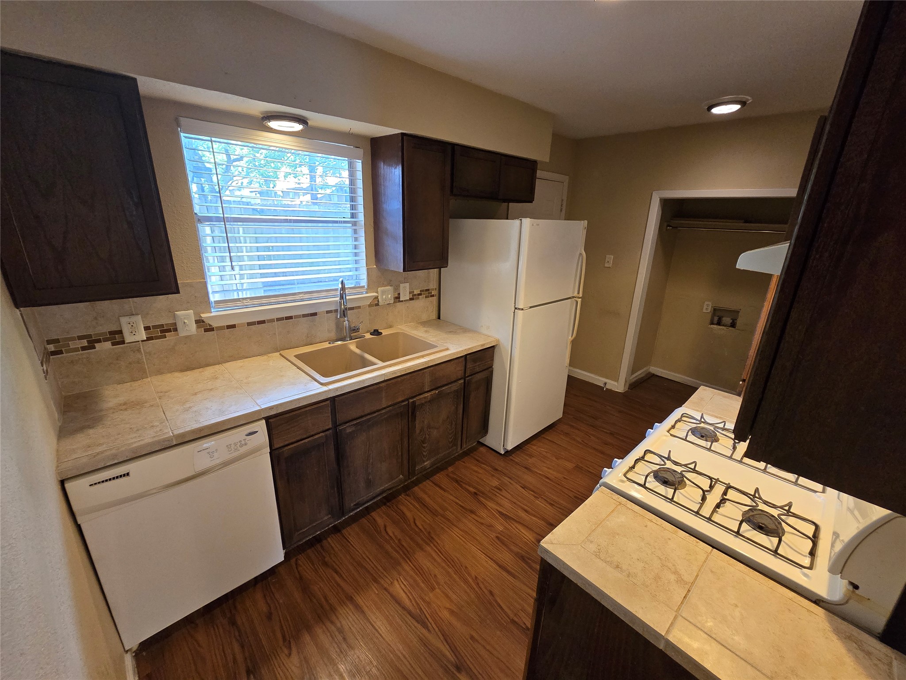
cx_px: 453
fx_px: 340
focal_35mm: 13
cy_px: 340
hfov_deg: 106.2
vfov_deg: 89.9
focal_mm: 2.2
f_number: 2.2
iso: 500
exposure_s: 1/60
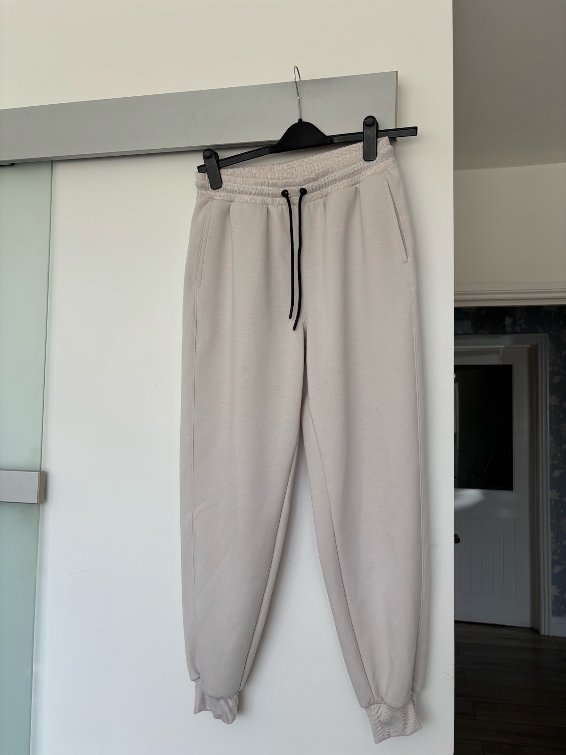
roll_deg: -0.9
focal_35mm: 26
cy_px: 378
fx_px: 567
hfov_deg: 53.1
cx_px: 283
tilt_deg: +2.6
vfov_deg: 67.3
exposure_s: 1/419
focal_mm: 5.96
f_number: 1.6
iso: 50
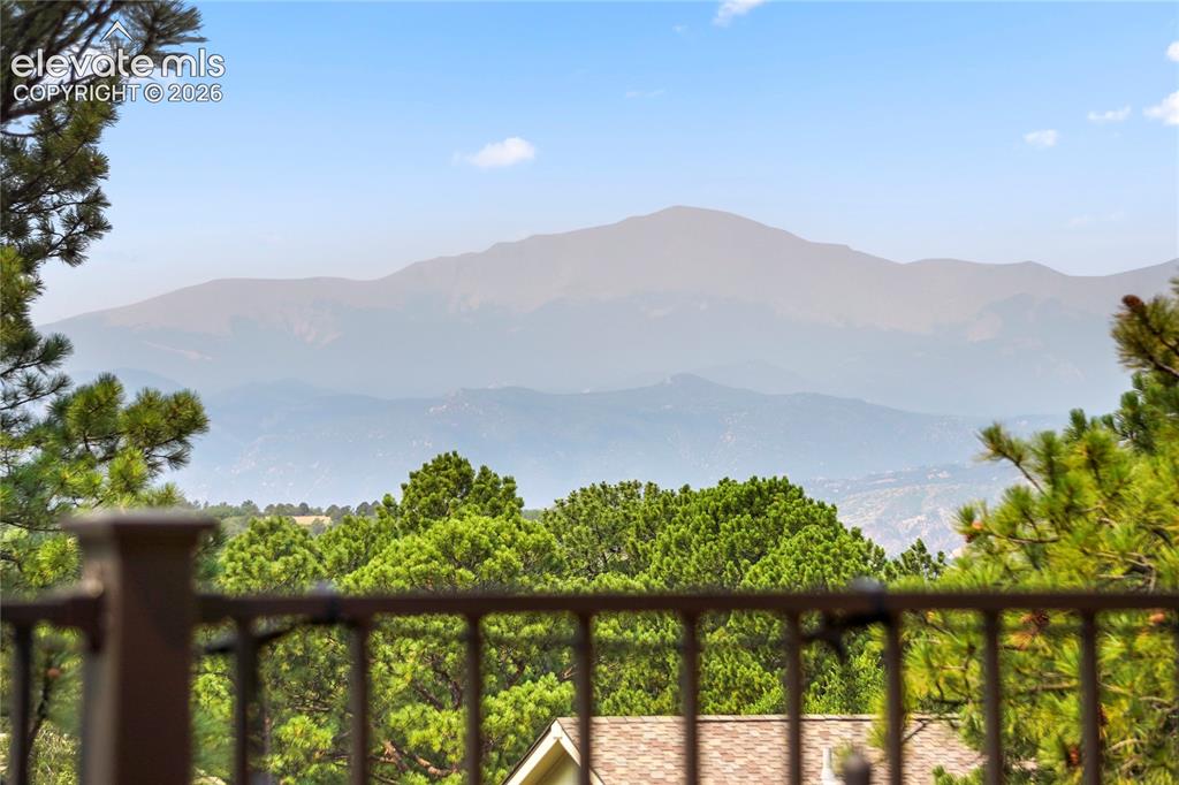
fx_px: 3830
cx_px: 590
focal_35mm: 117
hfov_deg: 17.5
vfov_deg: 11.7
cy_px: 392
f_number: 5
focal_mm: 78
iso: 200
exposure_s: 1/1000
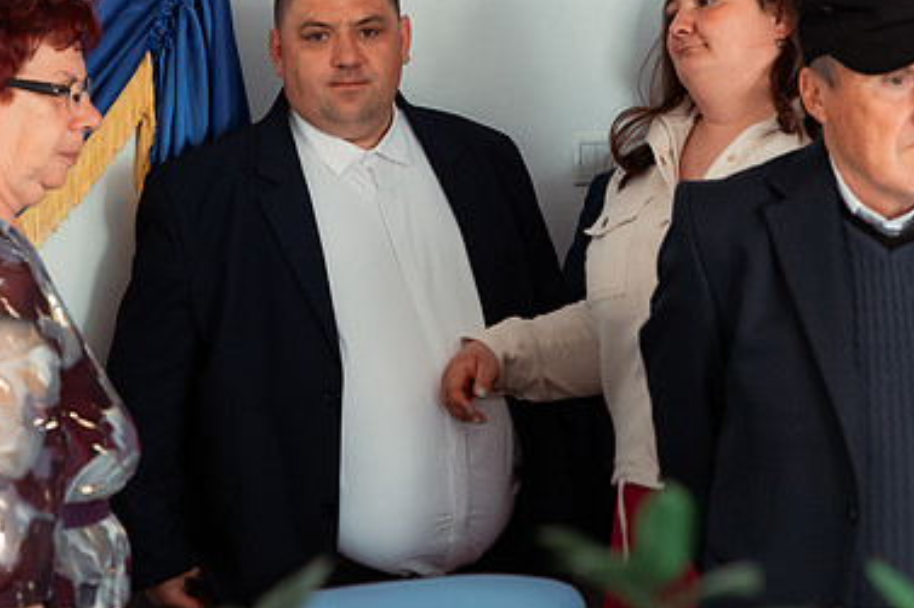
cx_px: 371
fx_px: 3223
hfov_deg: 16.1
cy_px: 67
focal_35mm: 127
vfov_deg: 10.7
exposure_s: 1/125
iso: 1600
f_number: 3.2
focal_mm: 68
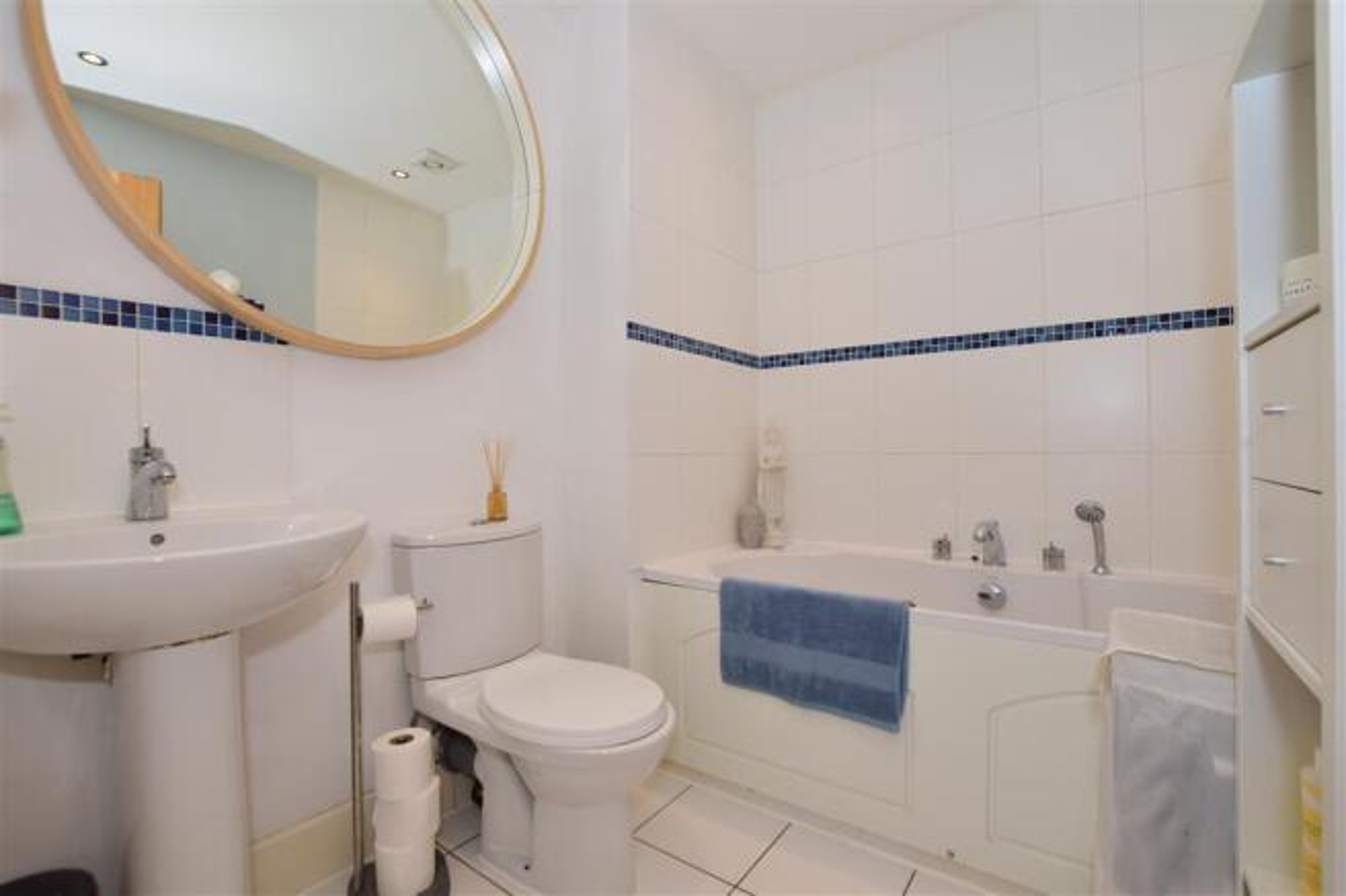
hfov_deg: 100.4
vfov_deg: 77.3
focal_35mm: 15
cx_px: 673
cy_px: 448
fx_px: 561
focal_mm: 10
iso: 400
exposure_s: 1/60
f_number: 7.1
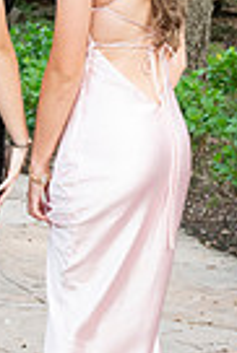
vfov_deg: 13.4
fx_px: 1497
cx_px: 83
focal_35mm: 152
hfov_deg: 9.0
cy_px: 23
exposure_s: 1/800
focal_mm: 46
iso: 1250
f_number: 7.1
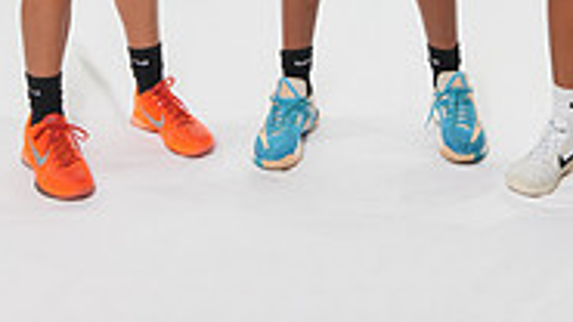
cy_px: -372
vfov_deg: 12.6
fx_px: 1235
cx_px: 350
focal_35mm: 81
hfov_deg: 26.1
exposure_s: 1/125
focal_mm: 31.9
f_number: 7.1
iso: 500
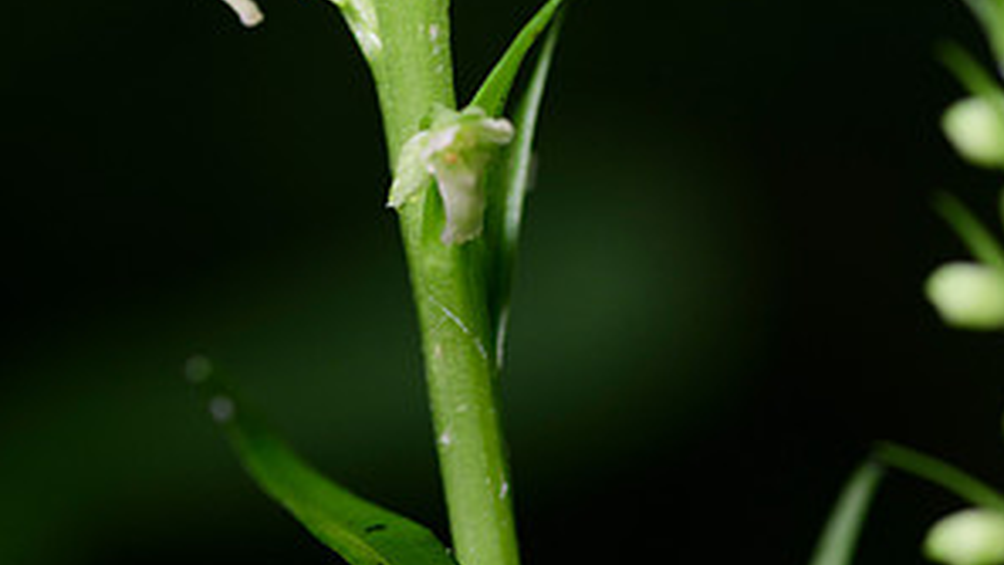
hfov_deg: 9.1
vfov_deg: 5.1
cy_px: 37
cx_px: 504
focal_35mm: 238
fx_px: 6335
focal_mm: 100
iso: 400
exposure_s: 1/100
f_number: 9
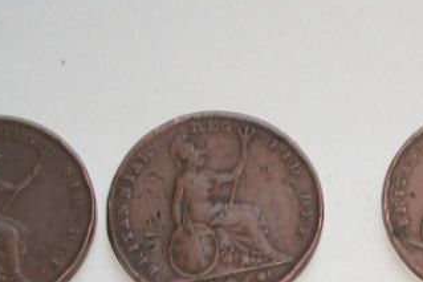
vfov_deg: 10.6
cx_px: 475
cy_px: 356
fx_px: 1493
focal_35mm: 127
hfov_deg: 15.7
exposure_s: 1/50.3
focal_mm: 7.1
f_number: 3.2
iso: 125
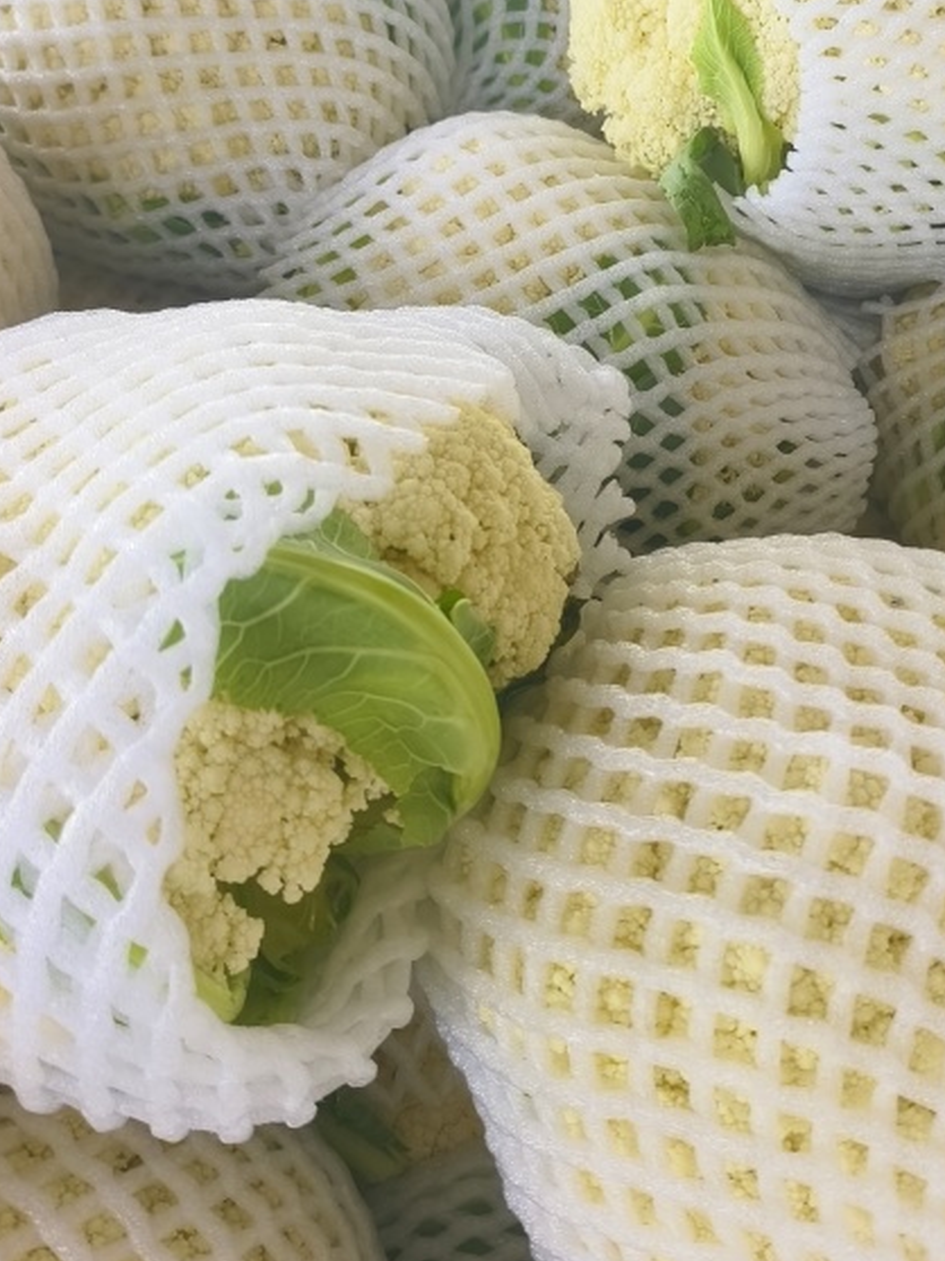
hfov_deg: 32.5
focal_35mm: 44
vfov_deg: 42.7
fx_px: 1603
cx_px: 640
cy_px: 478
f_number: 1.75
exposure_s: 1/120
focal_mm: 5.5
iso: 72
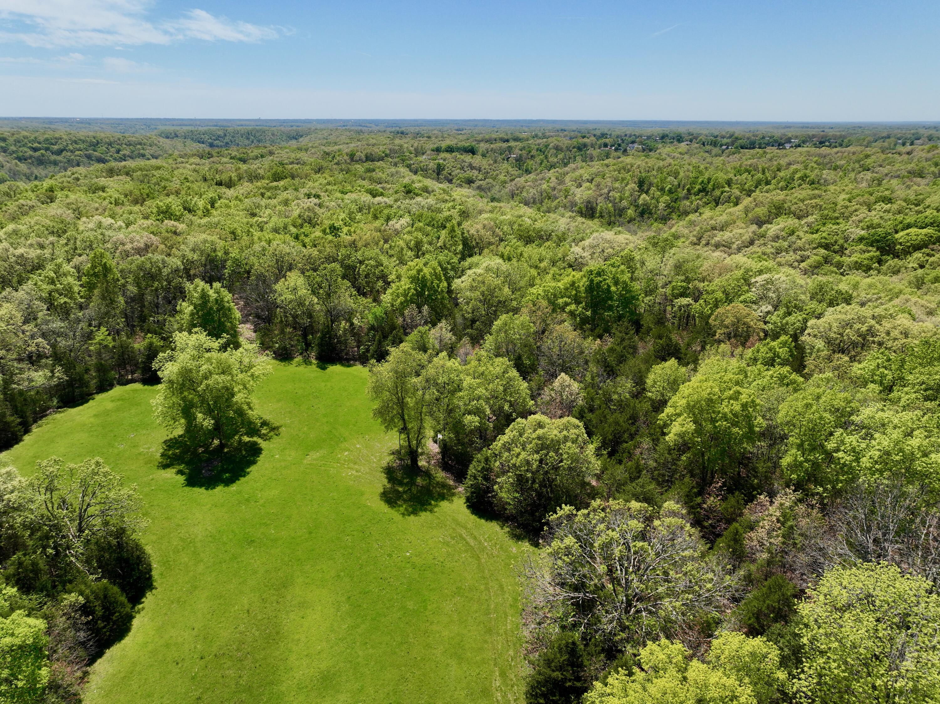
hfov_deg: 71.6
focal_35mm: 24
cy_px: 352
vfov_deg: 56.8
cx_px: 470
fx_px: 651
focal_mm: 12.29
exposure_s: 1/2000
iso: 110
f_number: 2.8
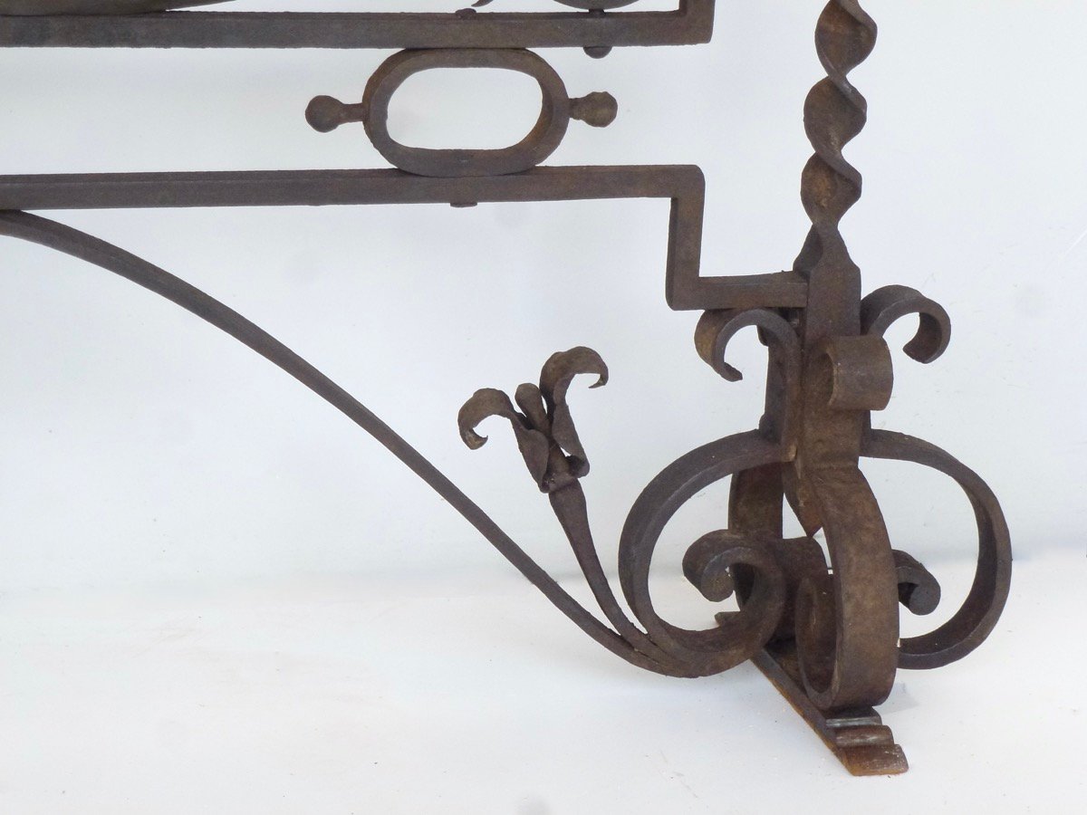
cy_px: 408
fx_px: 3548
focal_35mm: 113
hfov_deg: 17.4
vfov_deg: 13.1
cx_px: 544
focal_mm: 20.2
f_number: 5.1
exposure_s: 1/80
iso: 320
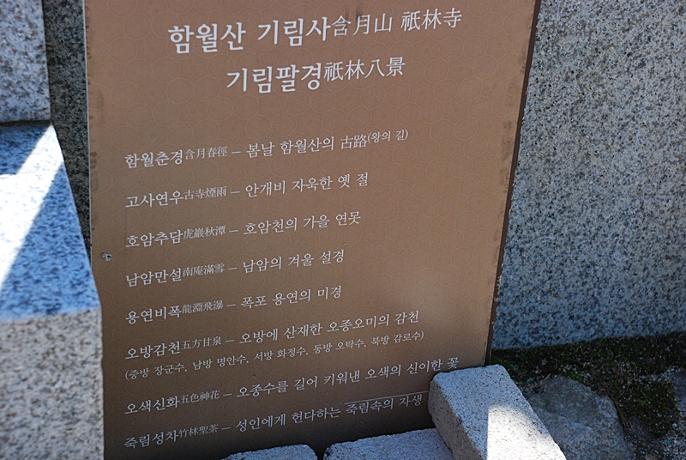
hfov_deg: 26.0
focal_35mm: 78
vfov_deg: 17.6
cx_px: 343
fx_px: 1489
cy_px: 230
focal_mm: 52
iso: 400
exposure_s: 1/500
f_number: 6.3
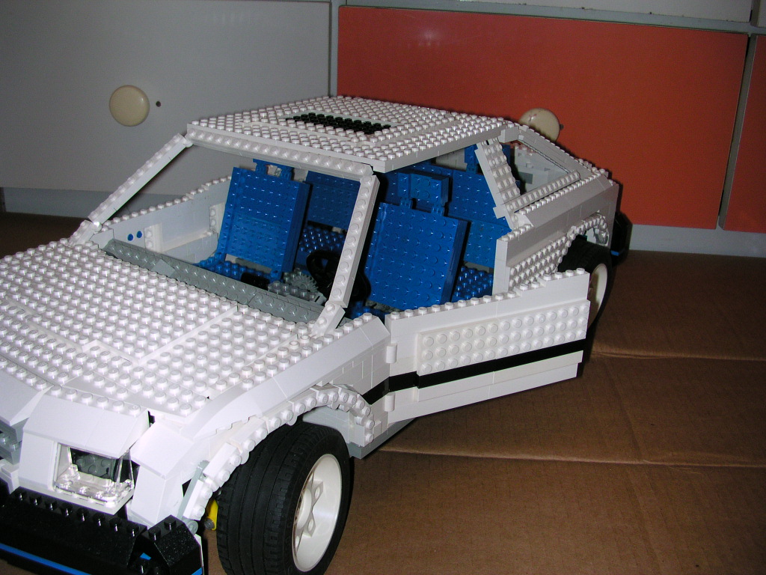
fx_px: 819
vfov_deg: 38.7
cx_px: 383
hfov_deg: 50.1
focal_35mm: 37
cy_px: 288
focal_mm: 5.6
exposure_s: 1/60
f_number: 2.7
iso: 100
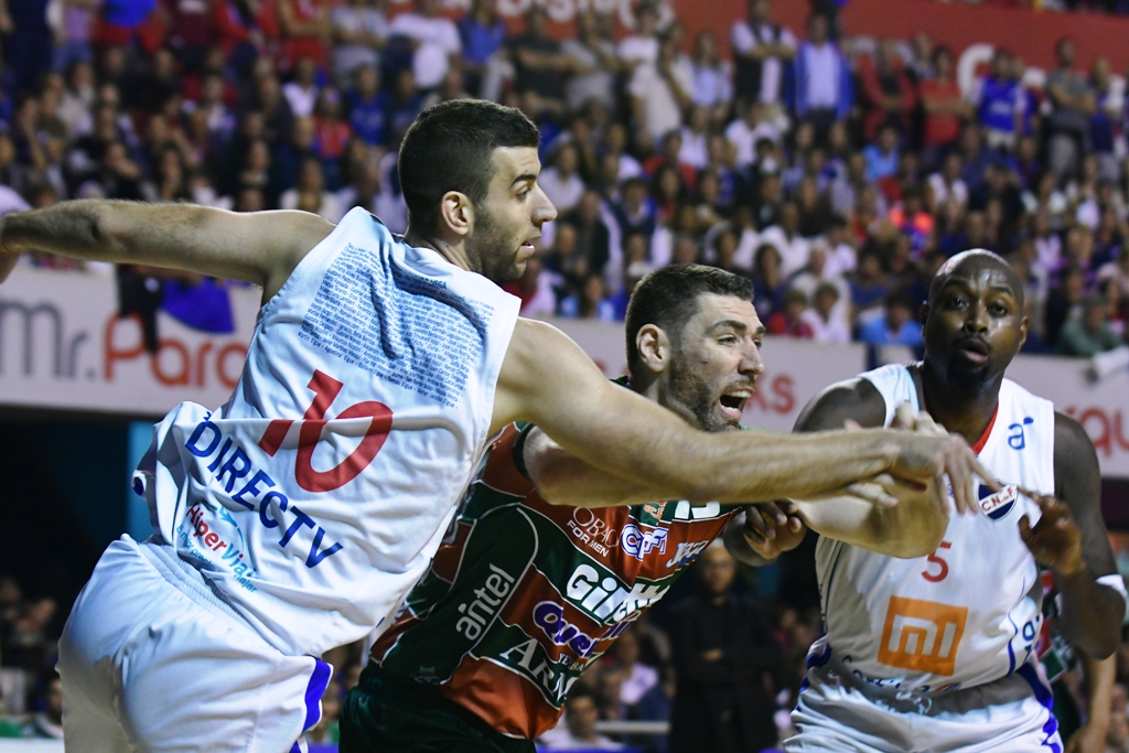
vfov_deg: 11.1
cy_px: 376
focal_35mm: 123
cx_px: 564
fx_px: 3858
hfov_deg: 16.7
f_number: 3.2
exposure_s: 1/320
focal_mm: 82
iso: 3200
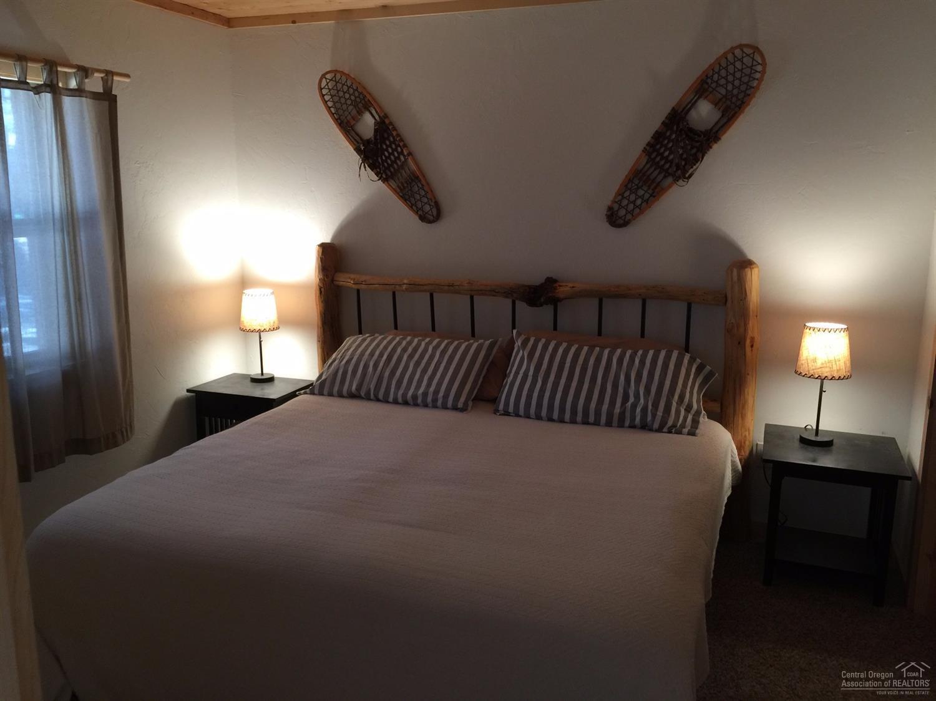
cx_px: 468
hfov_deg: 61.7
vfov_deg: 48.2
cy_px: 350
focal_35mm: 29
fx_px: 784
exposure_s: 1/15
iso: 50
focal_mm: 4.15
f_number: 2.2
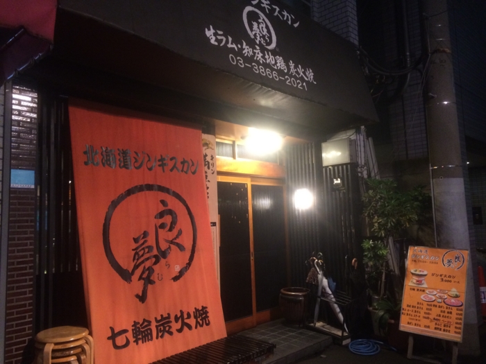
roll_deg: +1.9
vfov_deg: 48.2
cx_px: 243
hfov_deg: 61.7
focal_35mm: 29
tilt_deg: +6.0
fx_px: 407
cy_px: 182
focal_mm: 4.15
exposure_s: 1/30
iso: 200
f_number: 2.2
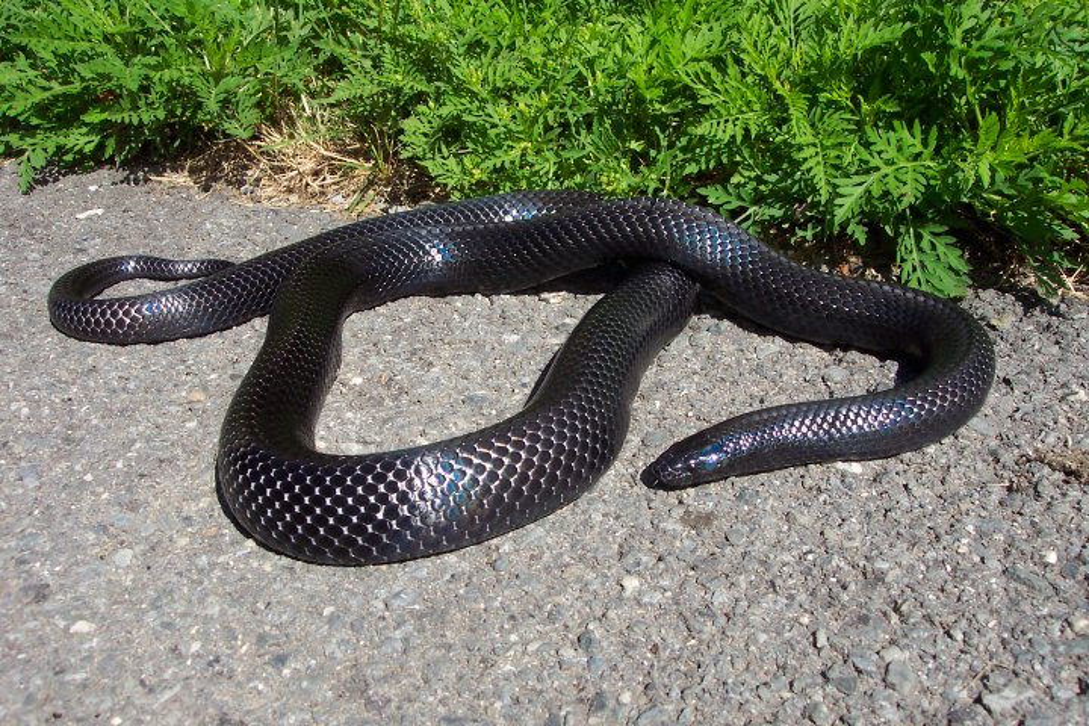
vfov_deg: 35.1
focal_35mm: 38
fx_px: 1149
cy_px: 363
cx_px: 544
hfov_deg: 50.7
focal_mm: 8
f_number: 4.8
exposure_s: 1/700
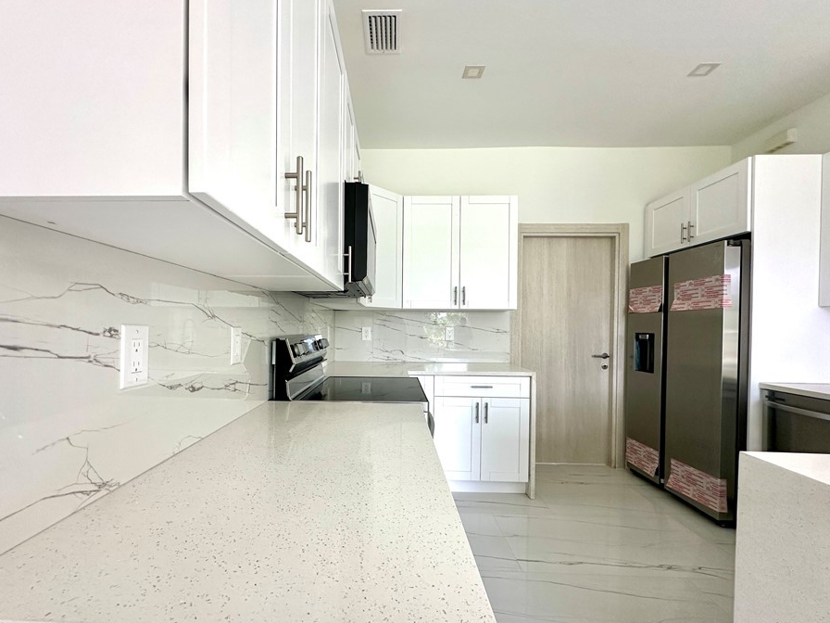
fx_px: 384
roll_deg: -0.6
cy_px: 329
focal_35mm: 16
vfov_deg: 78.0
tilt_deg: -0.4
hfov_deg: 94.3
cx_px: 380
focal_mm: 2.22
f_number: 2.2
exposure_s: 1/120
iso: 160
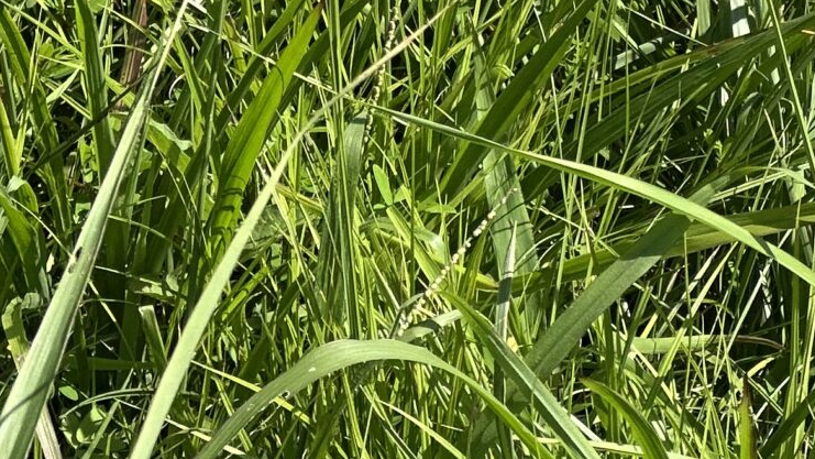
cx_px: 143
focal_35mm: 290
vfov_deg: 4.1
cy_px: -838
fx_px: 6268
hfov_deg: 7.4
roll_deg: -0.9
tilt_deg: -21.4
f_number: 2.8
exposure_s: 1/469
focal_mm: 9
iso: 32
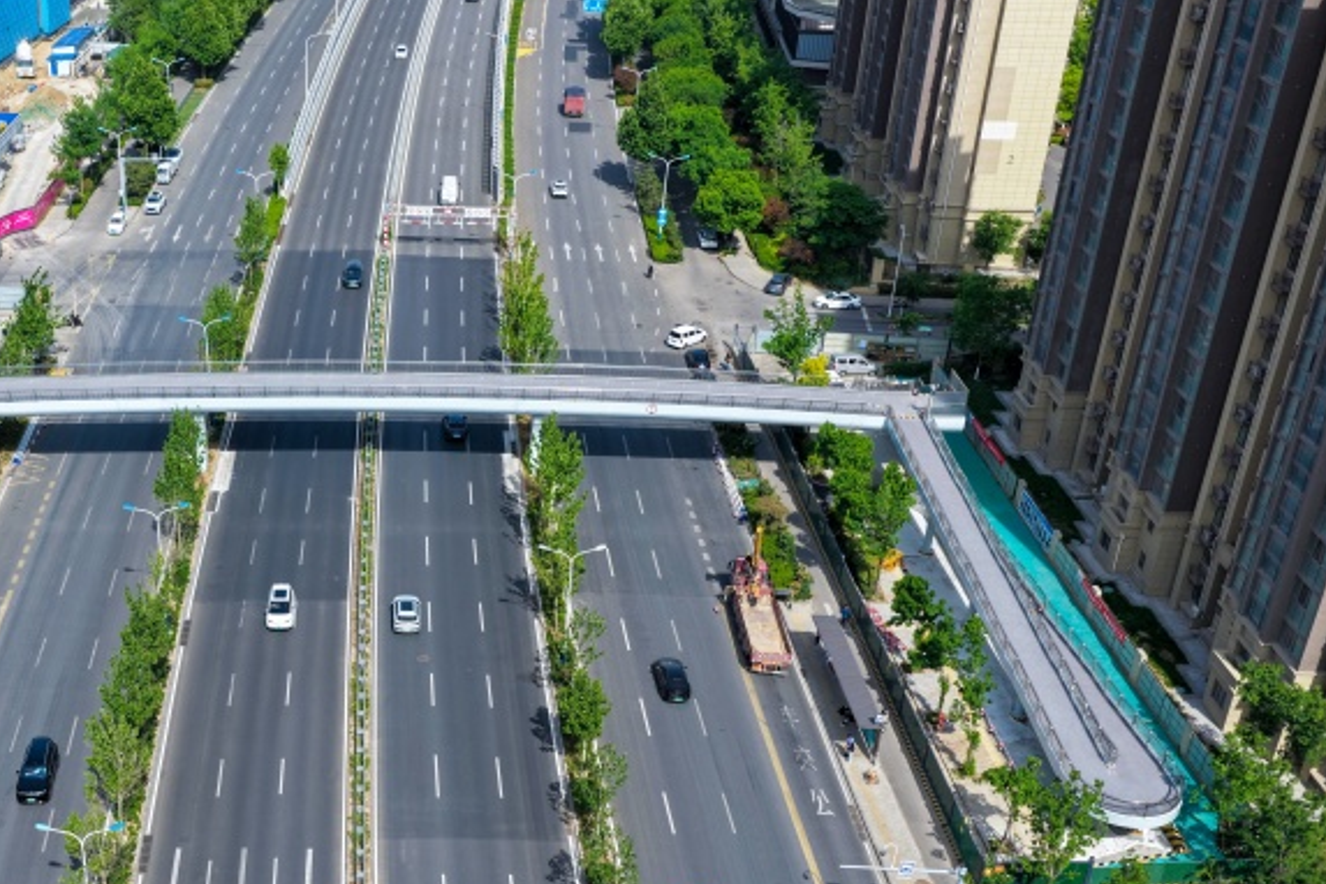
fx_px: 1621
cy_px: 599
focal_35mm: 44
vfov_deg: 30.3
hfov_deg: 43.1
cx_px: 329
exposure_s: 1/1000
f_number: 2.8
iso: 125
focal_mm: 14.45
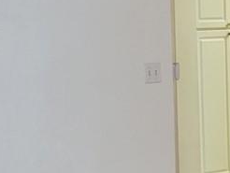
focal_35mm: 169
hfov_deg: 11.5
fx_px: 1124
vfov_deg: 8.8
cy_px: 152
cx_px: 265
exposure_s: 1/60
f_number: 1.8
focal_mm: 5.4
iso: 200
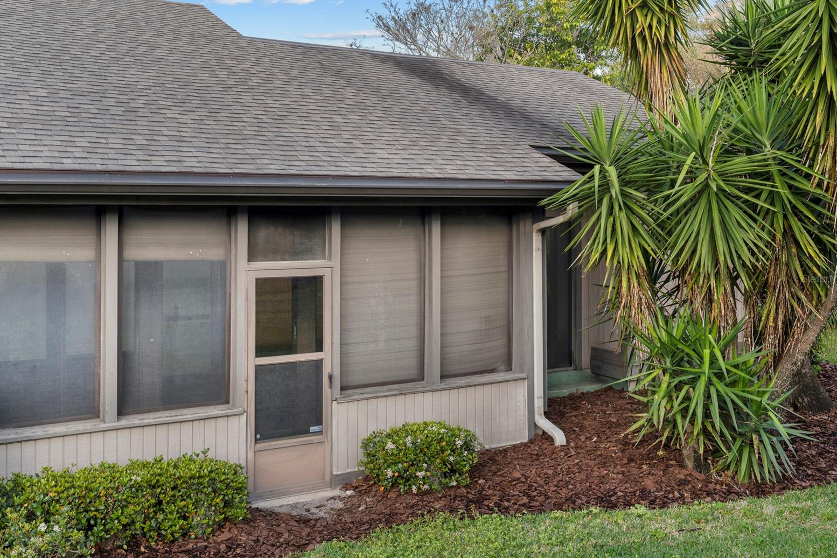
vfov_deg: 37.9
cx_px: 419
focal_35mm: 35
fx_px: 814
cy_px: 278
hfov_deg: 54.4
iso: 200
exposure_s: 1/25
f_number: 8
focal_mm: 34
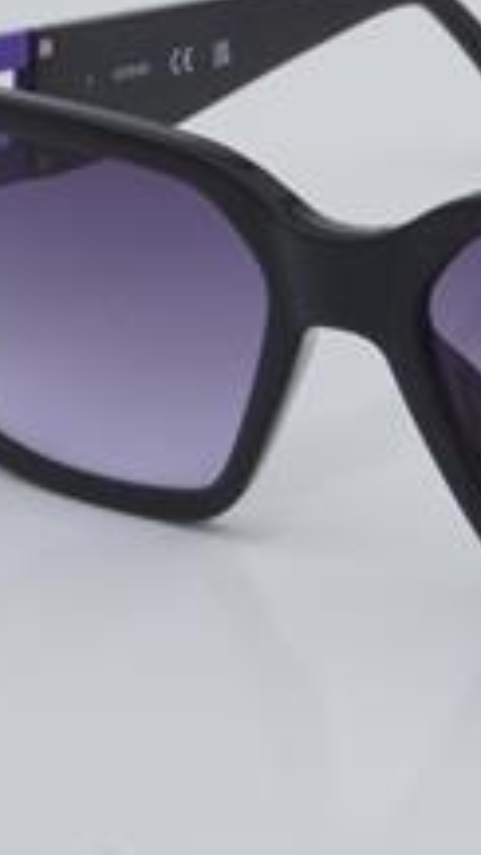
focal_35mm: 145
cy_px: 347
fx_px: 3289
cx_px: 607
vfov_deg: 14.8
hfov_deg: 8.3
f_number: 32
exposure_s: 1/4
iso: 100
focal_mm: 50
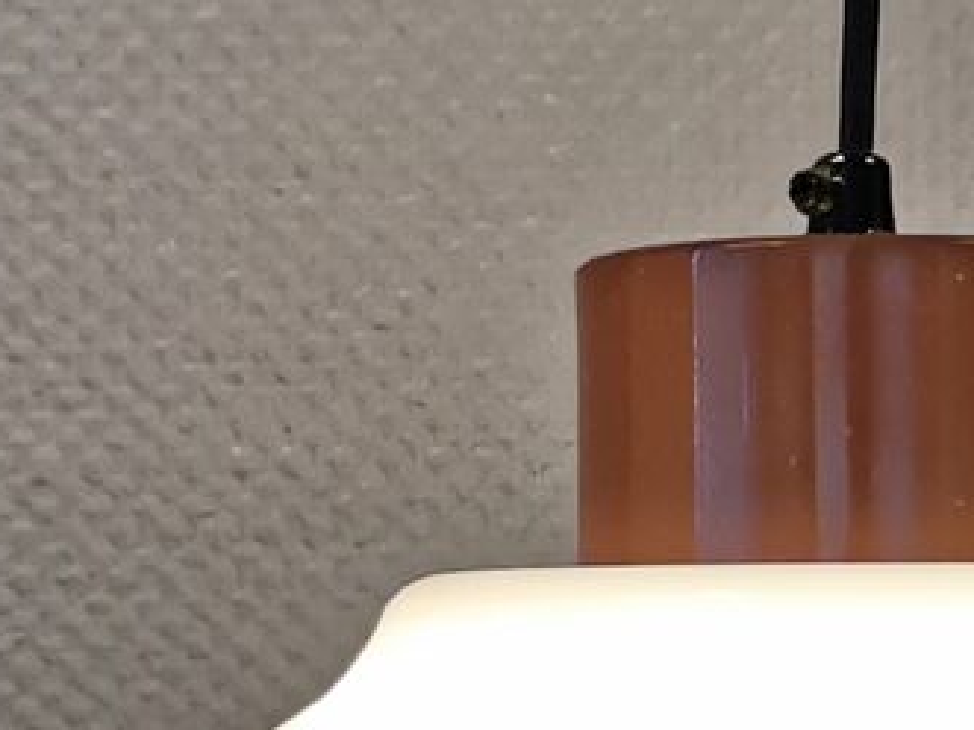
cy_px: 1054
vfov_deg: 8.9
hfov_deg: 12.1
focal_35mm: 163
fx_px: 4585
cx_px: 833
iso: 80
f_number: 1.6
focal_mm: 5.56
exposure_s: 1/100
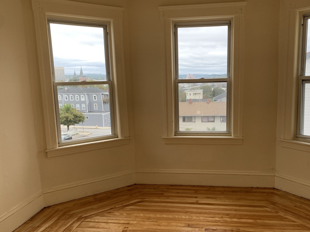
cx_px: 184
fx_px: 287
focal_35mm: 32
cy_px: 127
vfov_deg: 44.1
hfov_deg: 56.4
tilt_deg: -9.4
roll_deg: +1.1
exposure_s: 1/136
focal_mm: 4.25
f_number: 1.8
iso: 25
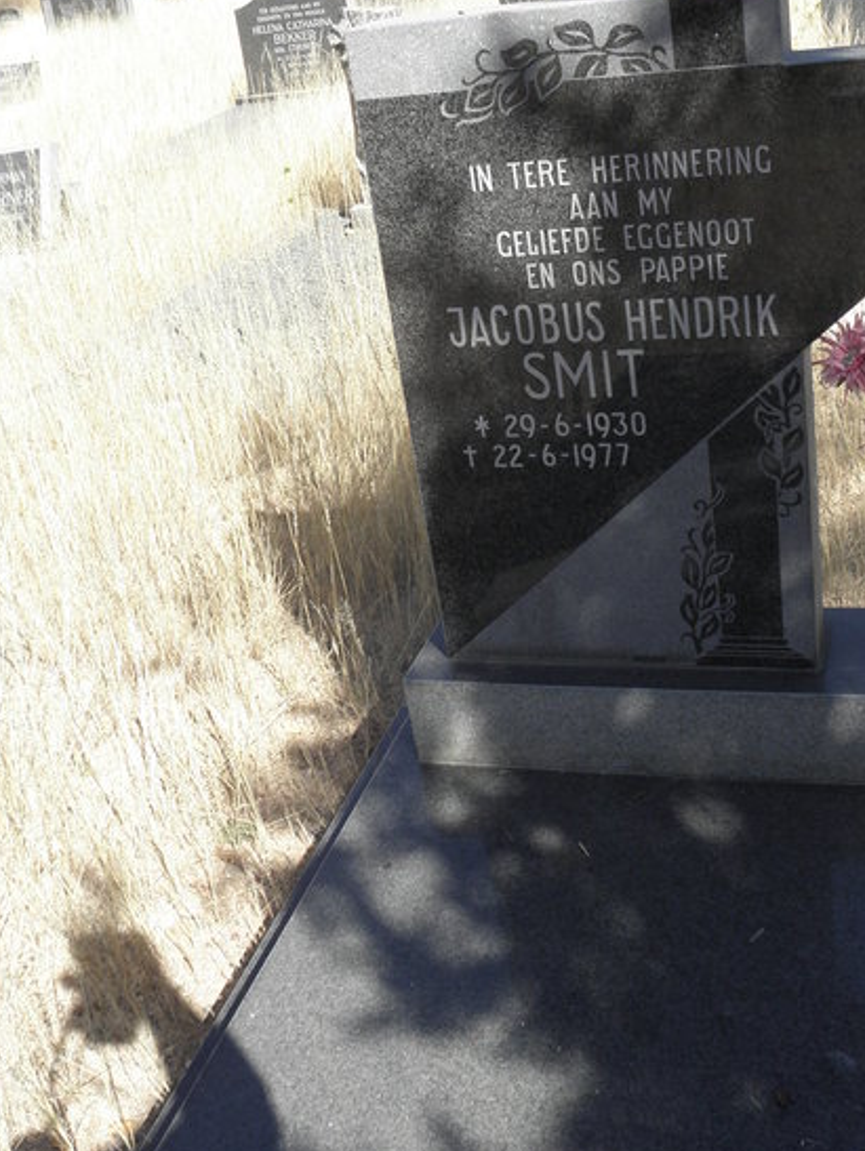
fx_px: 1265
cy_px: 473
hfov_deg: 37.3
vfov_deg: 48.7
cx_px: 587
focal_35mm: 38
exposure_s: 1/125
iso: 64
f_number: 5.6
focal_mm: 4.6
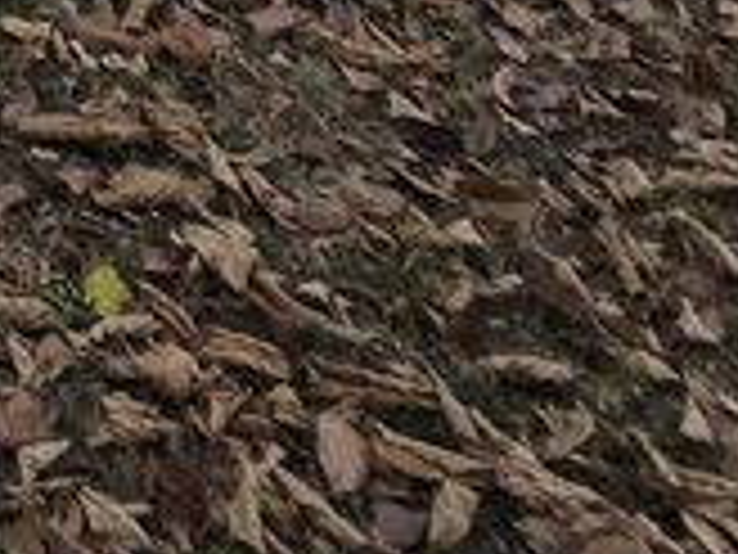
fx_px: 1727
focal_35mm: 81
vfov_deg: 11.2
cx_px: -873
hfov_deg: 16.2
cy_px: -1113
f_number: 2.2
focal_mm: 1.7
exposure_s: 1/331
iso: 25
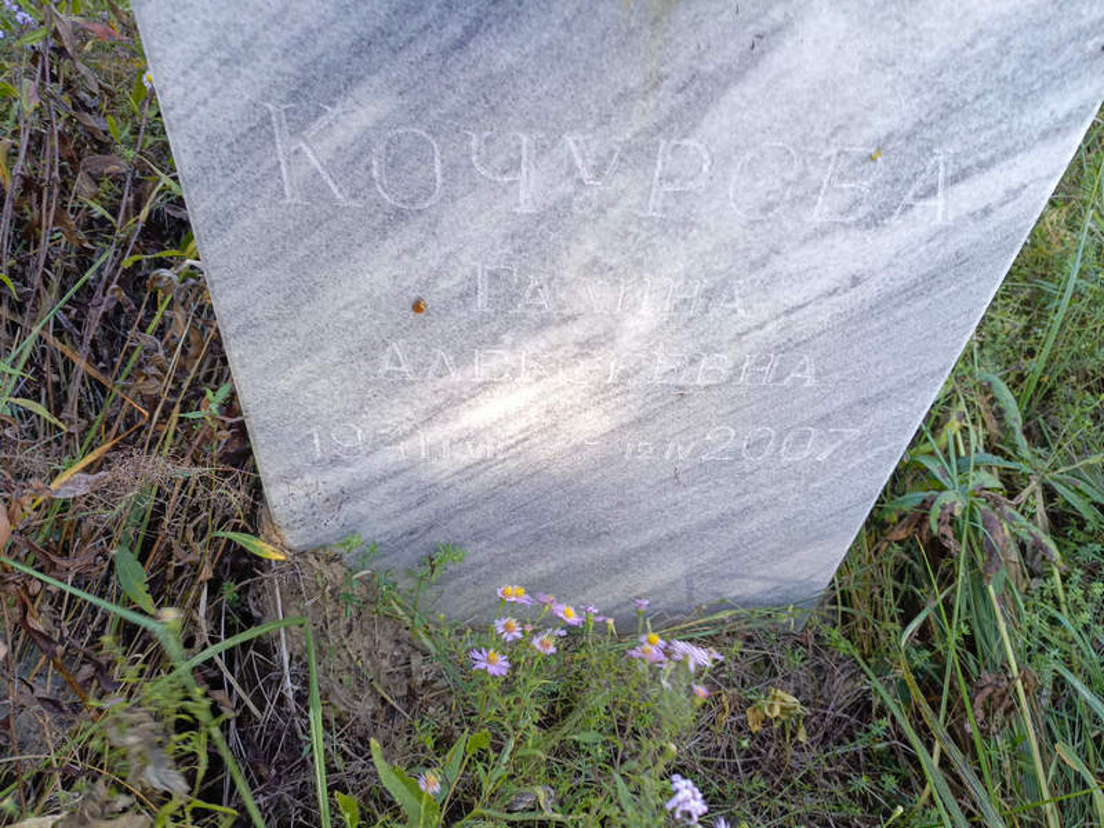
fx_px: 797
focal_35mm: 25
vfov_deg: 54.9
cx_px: 552
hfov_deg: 69.4
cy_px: 414
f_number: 1.69
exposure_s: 1/100
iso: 192
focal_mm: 4.76
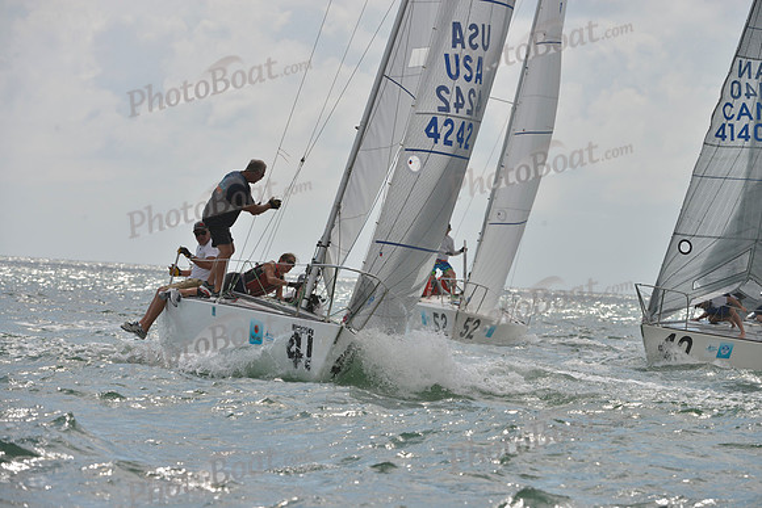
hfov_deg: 7.6
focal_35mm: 270
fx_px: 5716
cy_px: 254
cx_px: 381
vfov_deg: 5.1
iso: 280
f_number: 10
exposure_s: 1/1000
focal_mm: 270
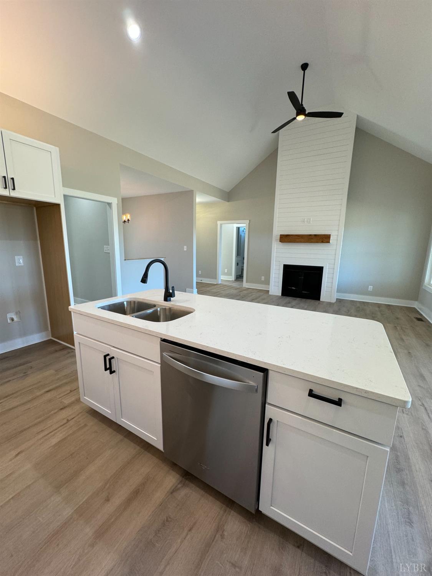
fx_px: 233
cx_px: 216
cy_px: 288
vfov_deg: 102.1
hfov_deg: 85.7
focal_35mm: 14
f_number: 2.2
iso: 160
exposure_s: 1/120
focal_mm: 2.22
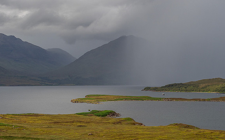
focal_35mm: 86
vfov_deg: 15.2
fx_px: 527
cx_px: 112
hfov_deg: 24.1
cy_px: 68
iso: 200
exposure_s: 1/250
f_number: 7.1
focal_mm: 40
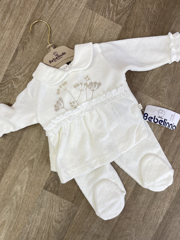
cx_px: 90
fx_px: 180
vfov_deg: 67.3
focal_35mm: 26
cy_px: 120
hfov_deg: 53.1
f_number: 1.6
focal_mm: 4.2
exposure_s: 1/100
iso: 50
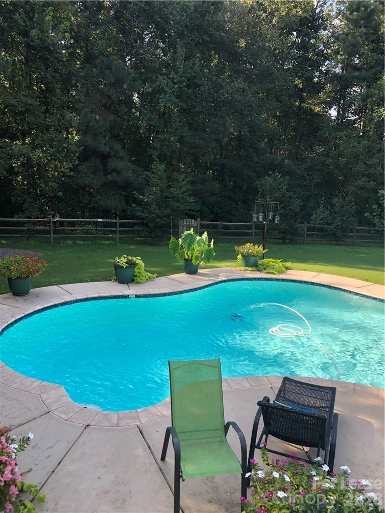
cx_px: 192
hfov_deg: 49.7
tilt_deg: -10.5
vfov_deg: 63.4
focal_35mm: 28
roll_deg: -3.5
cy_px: 256
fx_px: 415
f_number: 1.8
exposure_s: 1/354
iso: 20
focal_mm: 3.99
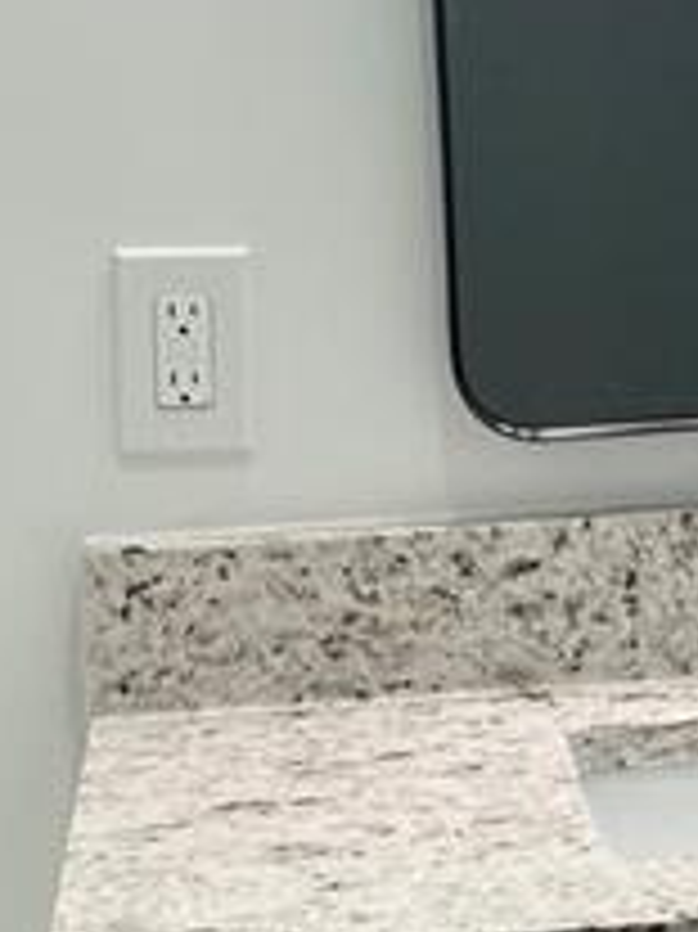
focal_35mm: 151
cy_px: 275
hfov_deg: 9.6
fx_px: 4064
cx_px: 887
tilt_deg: -4.8
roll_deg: +1.6
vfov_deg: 13.1
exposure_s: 1/133
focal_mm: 5.1
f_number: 1.6
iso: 32
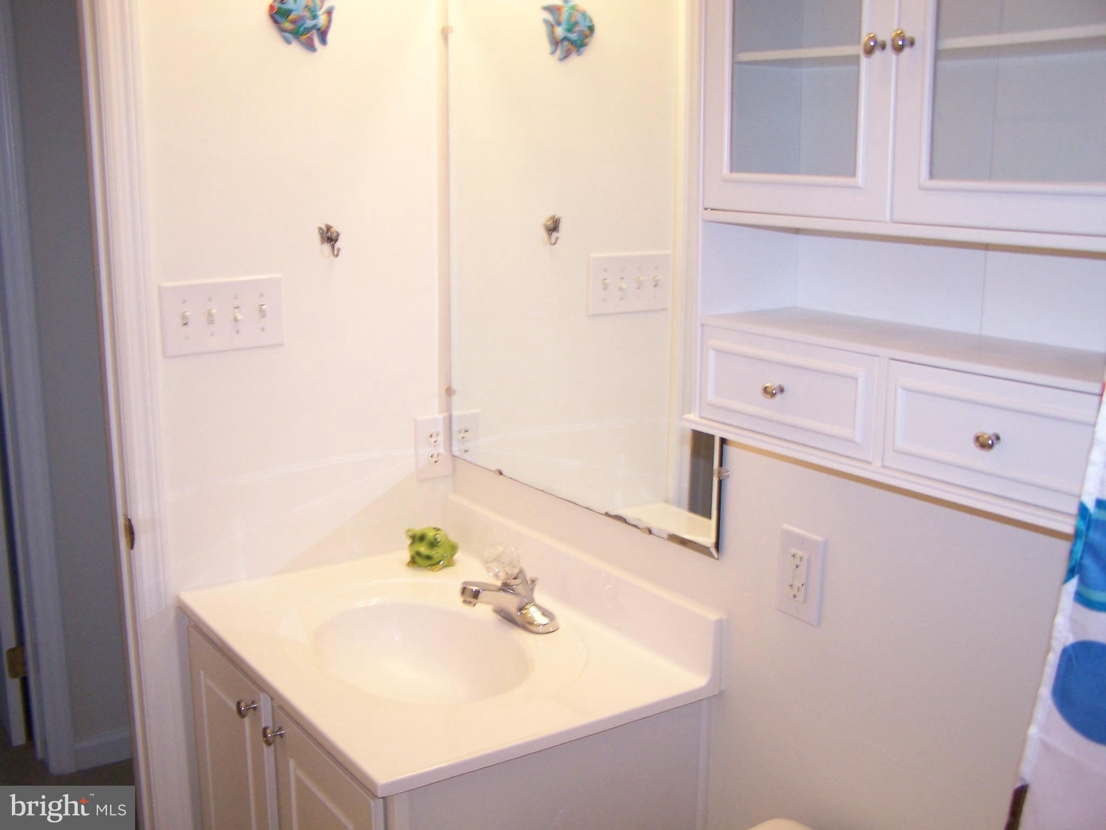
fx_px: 1214
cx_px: 553
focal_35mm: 38
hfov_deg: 49.0
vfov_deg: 37.7
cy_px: 415
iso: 140
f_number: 2.8
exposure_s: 1/60
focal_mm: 6.3
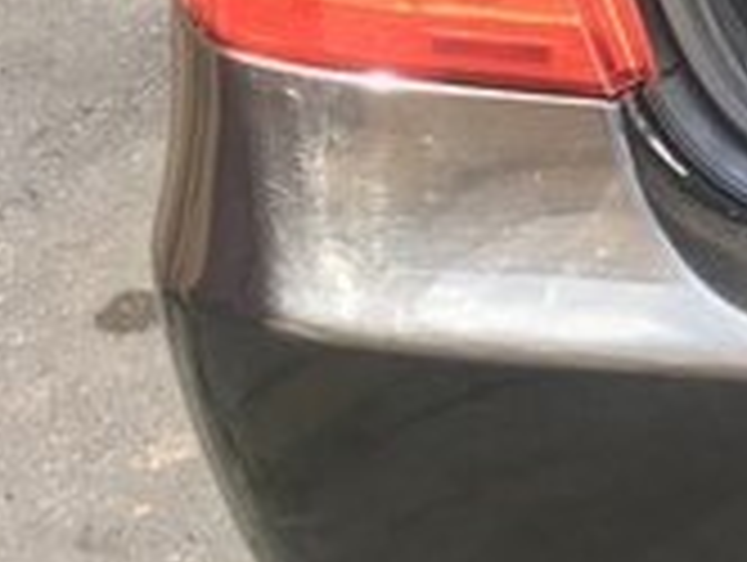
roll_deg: +2.3
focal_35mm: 115
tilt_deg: -14.2
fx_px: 2485
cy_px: -155
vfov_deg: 12.5
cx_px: 1305
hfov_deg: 15.0
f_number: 2.2
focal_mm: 4.15
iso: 25
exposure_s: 1/100
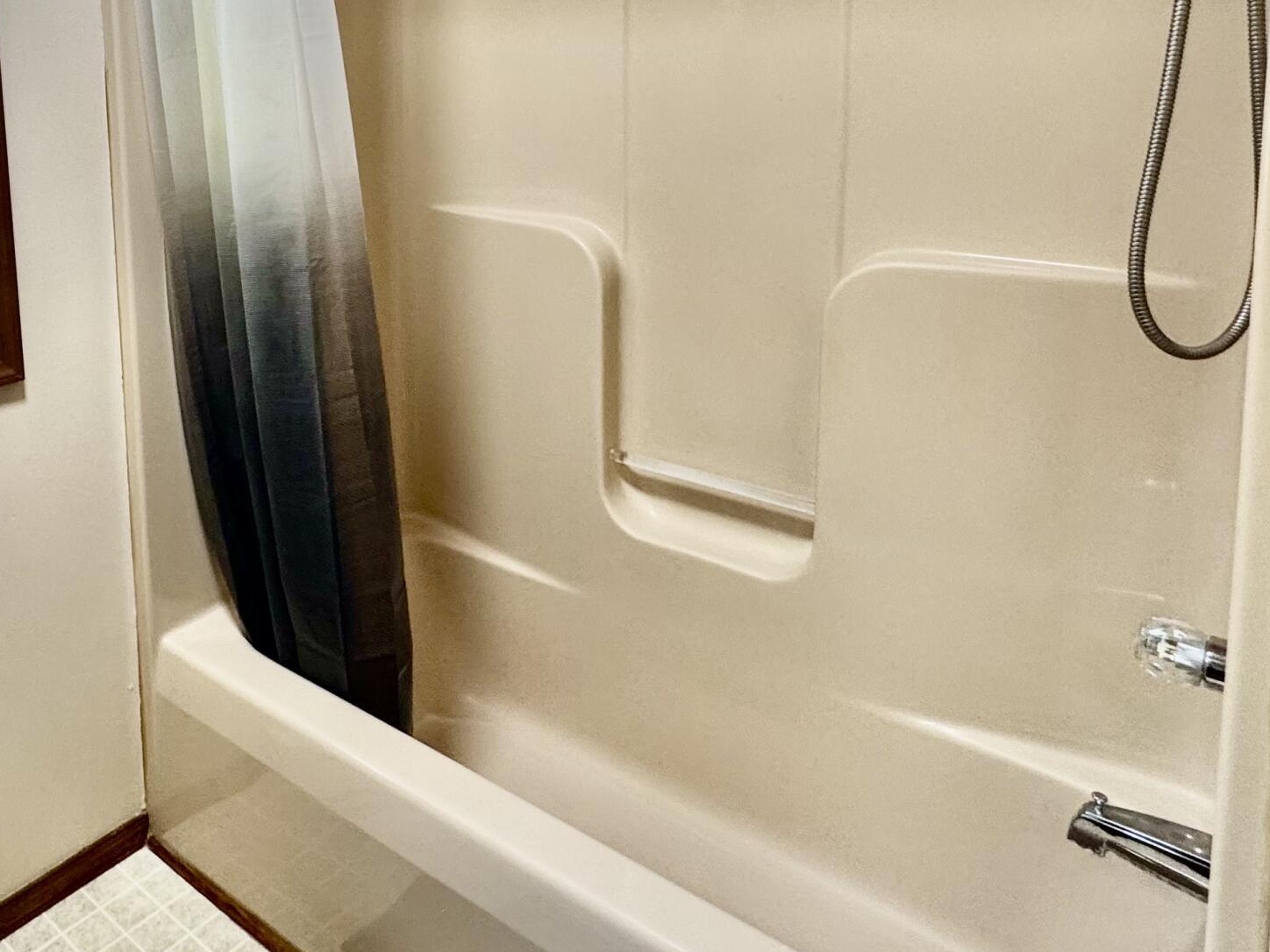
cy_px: 188
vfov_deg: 45.7
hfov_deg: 57.5
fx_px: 1064
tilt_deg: -7.5
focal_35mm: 29
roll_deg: +2.4
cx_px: 270
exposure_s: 1/60
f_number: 2.2
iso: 200
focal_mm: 2.22
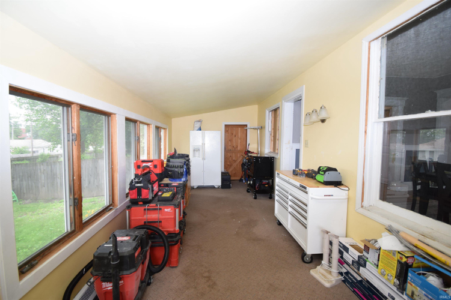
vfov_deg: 77.3
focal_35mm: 15
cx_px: 226
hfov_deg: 100.4
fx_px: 188
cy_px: 150
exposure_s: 1/60
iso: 450
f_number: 4.5
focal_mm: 10
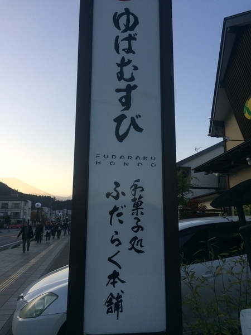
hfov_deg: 48.2
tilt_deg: +10.1
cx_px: 126
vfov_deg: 61.7
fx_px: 280
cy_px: 168
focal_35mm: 29
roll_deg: -0.7
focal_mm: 4.15
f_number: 2.2
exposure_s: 1/612
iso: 32
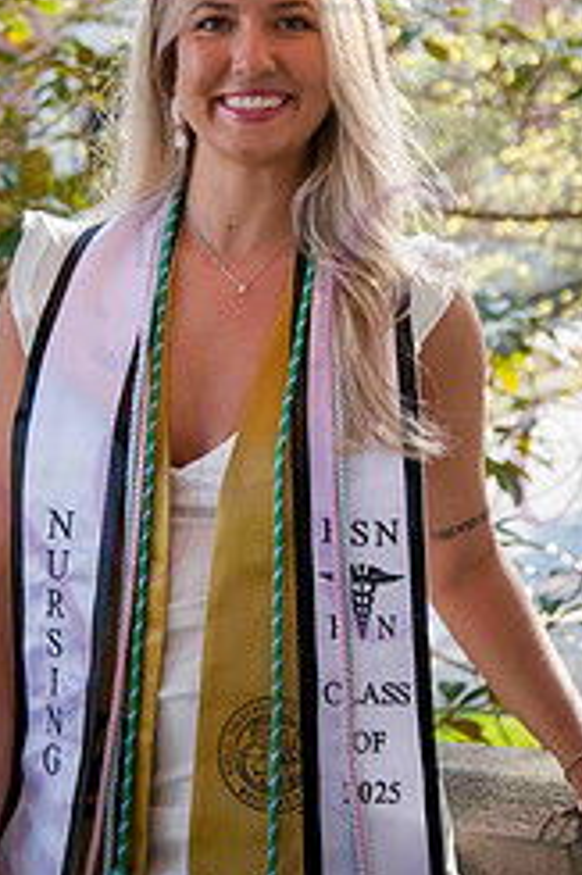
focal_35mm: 114
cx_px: 239
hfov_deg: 12.0
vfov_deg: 17.9
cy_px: 236
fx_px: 2768
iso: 500
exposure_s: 1/500
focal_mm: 62
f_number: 4.5
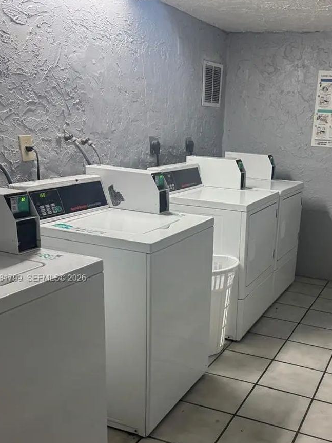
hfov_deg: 37.0
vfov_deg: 48.5
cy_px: 278
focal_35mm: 38
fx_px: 486
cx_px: 241
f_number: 1.78
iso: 200
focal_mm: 6.76
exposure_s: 1/60
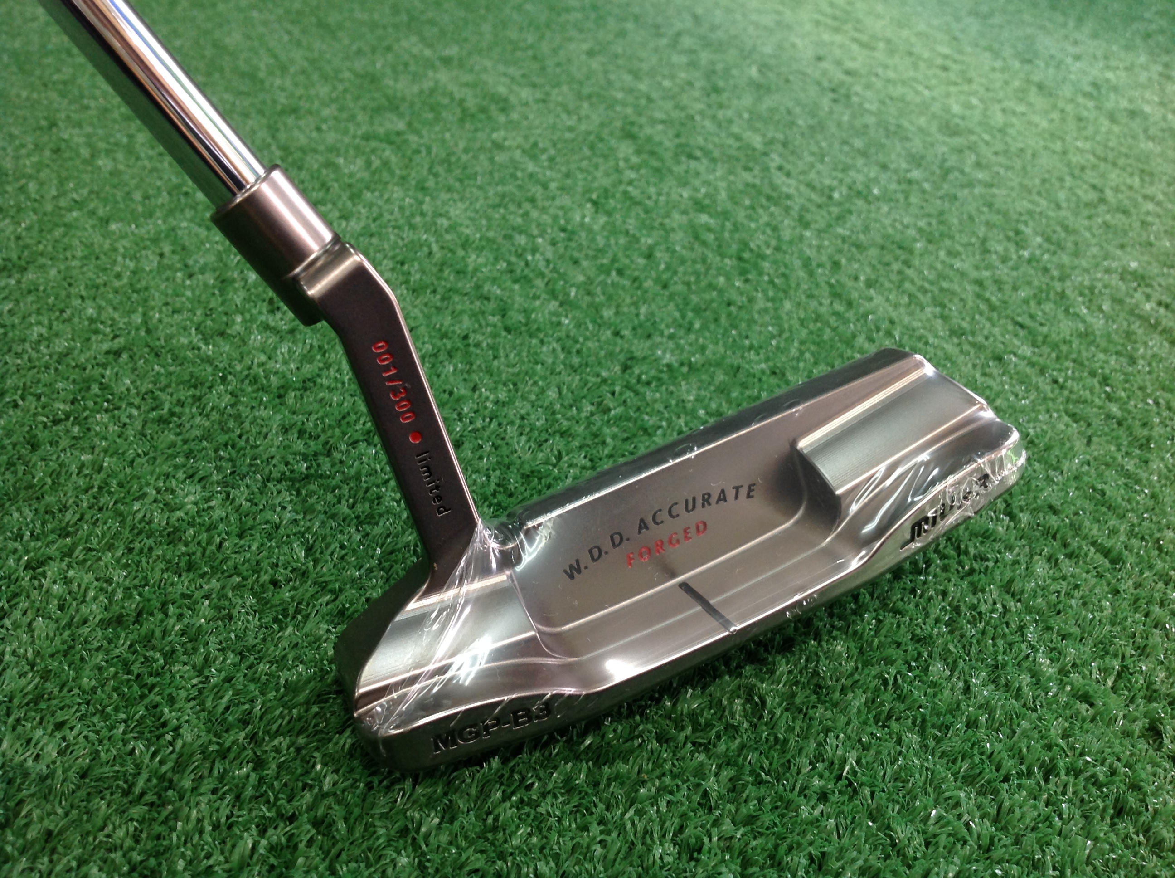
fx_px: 1186
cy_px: 439
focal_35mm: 35
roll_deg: +0.2
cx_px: 588
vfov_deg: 40.6
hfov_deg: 52.7
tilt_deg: -33.9
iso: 64
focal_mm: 4.28
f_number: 2.4
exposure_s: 1/15
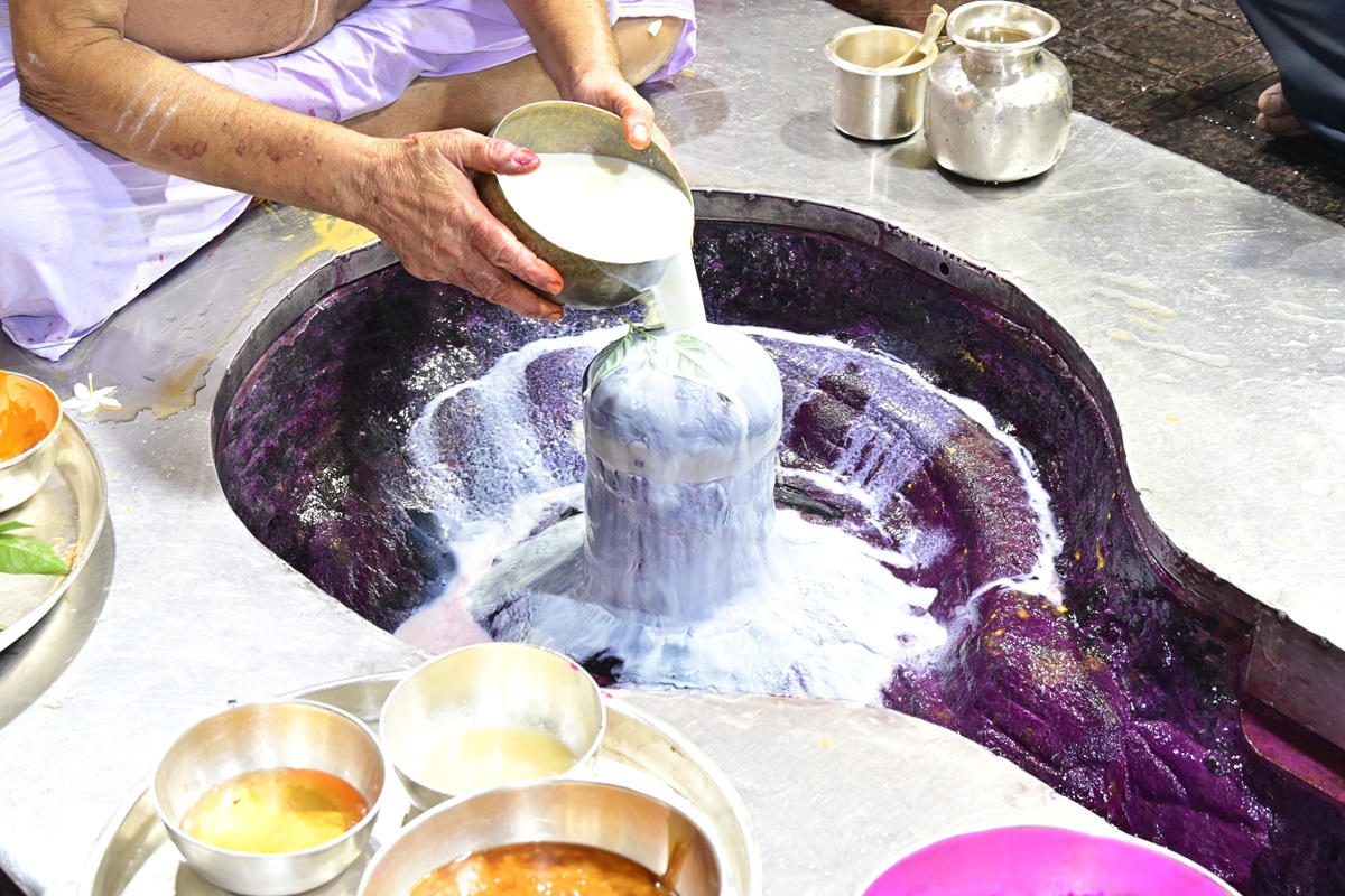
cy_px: 448
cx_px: 672
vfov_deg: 20.6
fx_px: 2466
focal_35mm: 66
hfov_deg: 30.5
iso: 1250
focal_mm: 44
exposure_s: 1/60
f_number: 5.6
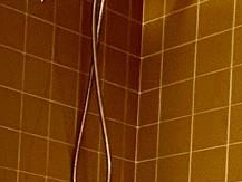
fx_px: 672
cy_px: 313
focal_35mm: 96
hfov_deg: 17.5
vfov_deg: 13.9
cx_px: -162
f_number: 1.8
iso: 125
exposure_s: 1/120
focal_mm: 1.57
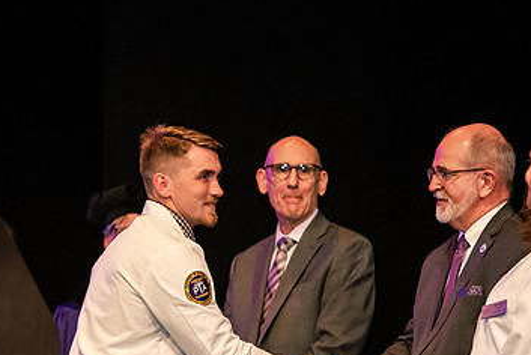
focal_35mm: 197
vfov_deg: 7.0
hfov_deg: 10.4
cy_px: 284
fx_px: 2908
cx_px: 293
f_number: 3.5
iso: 3200
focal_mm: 120
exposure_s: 1/200
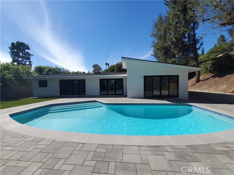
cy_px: 88
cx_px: 117
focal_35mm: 13
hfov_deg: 106.2
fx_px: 88
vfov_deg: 89.9
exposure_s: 1/1150
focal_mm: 1.8
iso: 50
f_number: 2.2
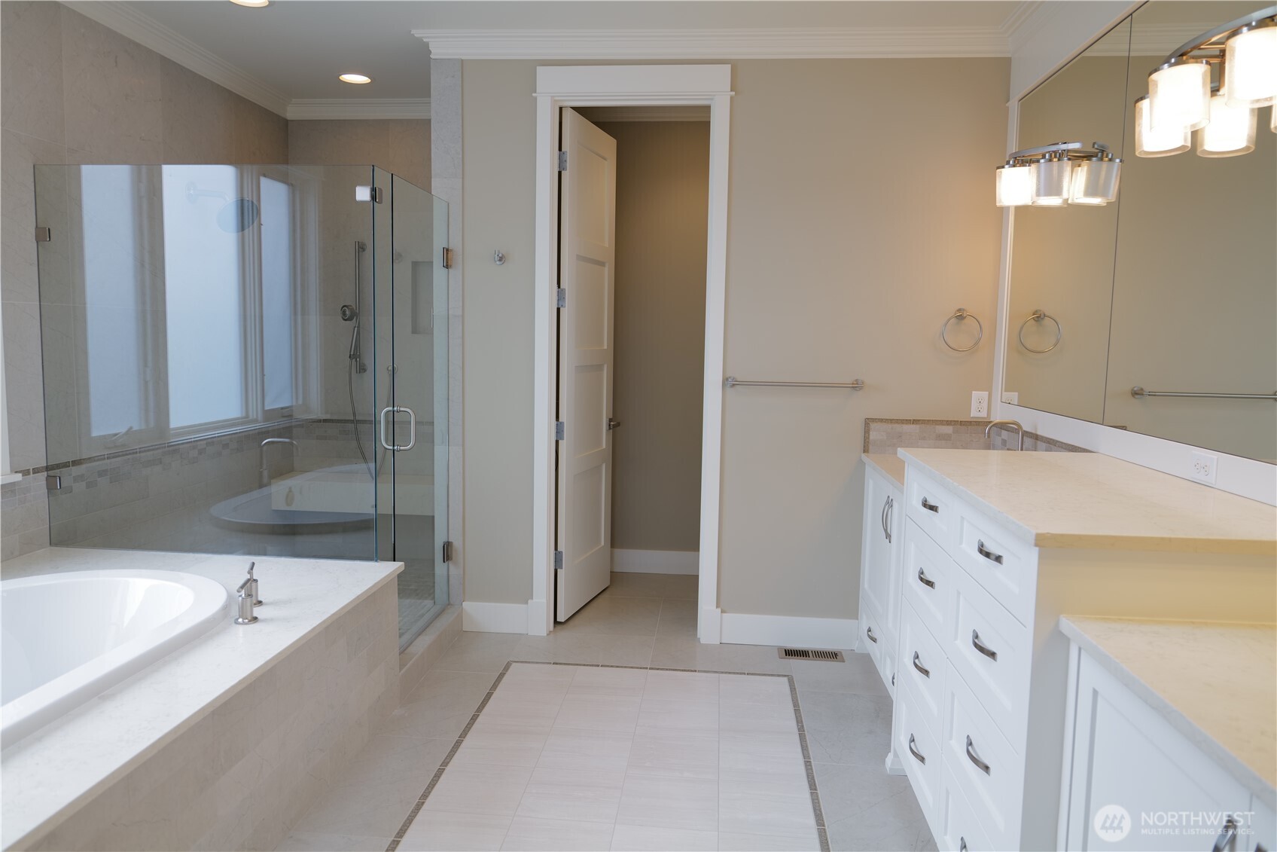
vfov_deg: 53.1
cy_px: 426
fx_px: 851
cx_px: 638
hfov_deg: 73.7
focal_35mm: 24
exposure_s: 1/30
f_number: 3.5
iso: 100
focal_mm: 24
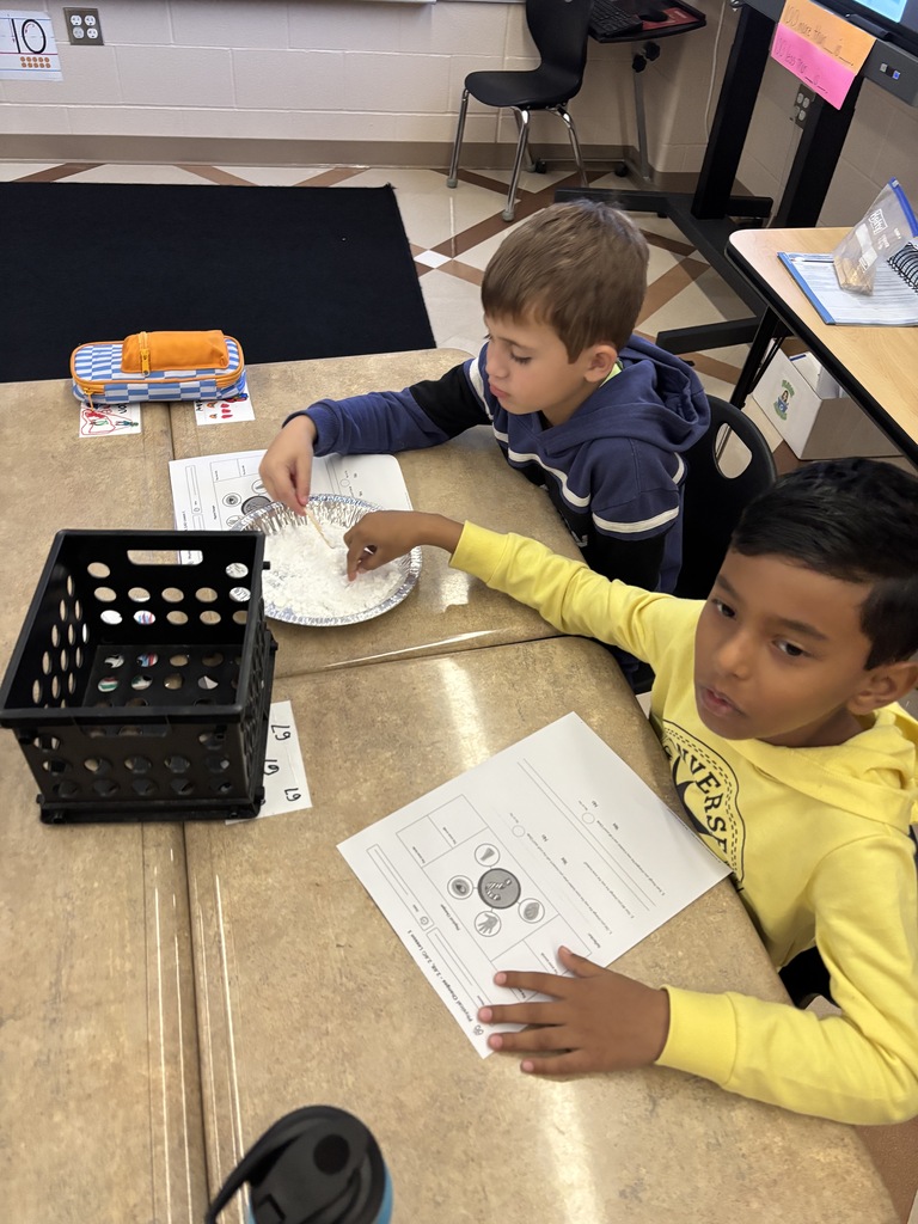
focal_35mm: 26
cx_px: 459
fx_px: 919
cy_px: 612
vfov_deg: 67.3
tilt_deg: -43.4
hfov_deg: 53.1
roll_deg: -5.9
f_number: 1.6
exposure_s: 1/35
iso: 640
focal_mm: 5.96
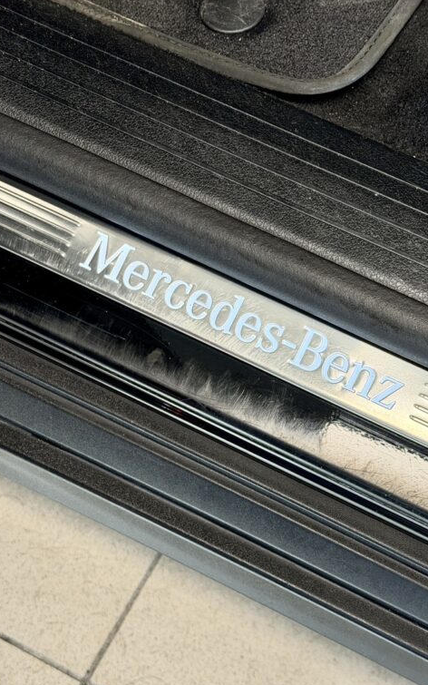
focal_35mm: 69
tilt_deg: -63.8
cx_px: 284
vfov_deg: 29.8
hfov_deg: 18.8
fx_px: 1288
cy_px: 340
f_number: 1.78
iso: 200
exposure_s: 1/72
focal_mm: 6.76
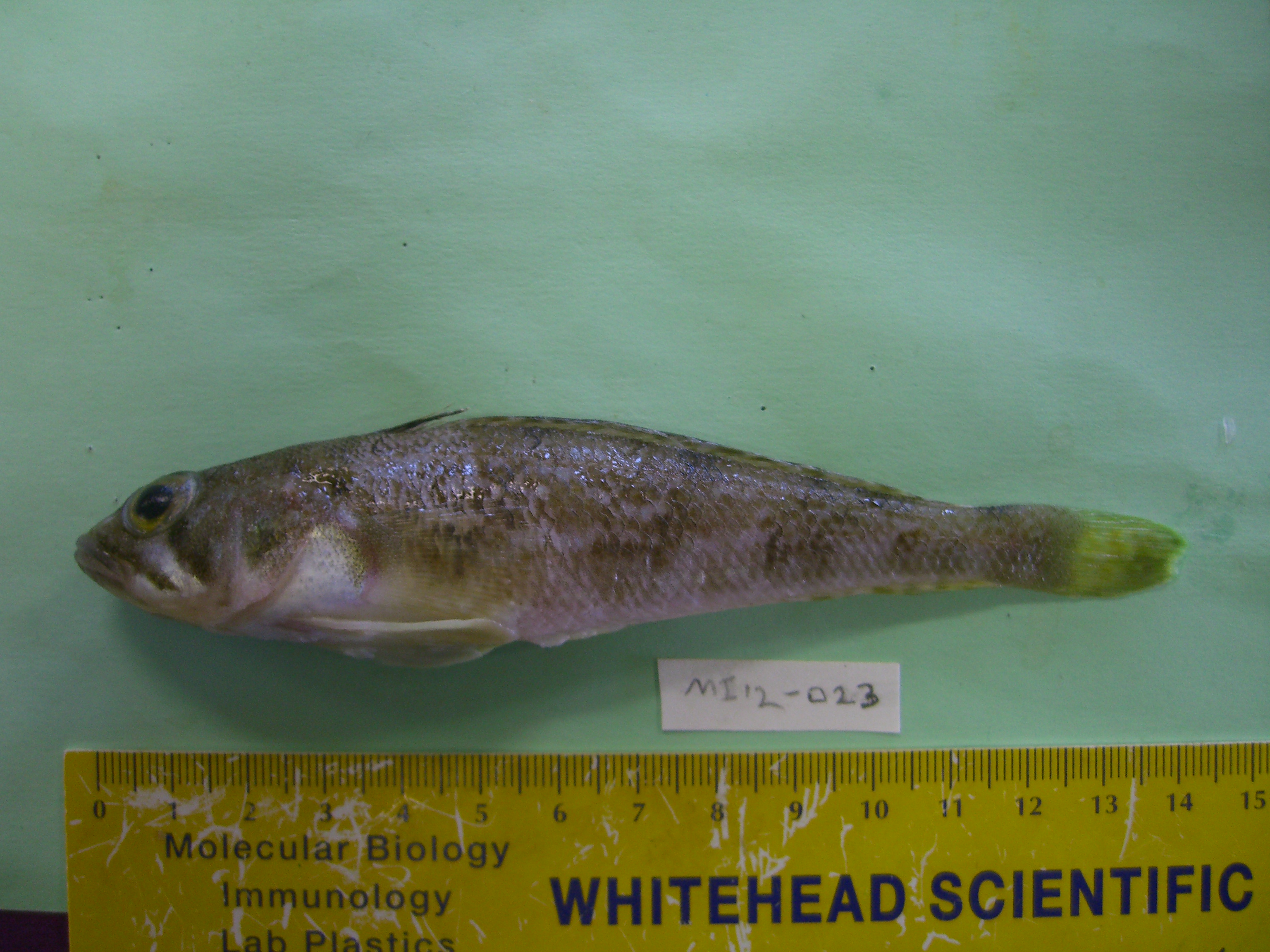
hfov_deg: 49.0
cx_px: 635
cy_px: 476
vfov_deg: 37.7
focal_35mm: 38
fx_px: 1394
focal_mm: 7.9
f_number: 2.8
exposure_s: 1/30
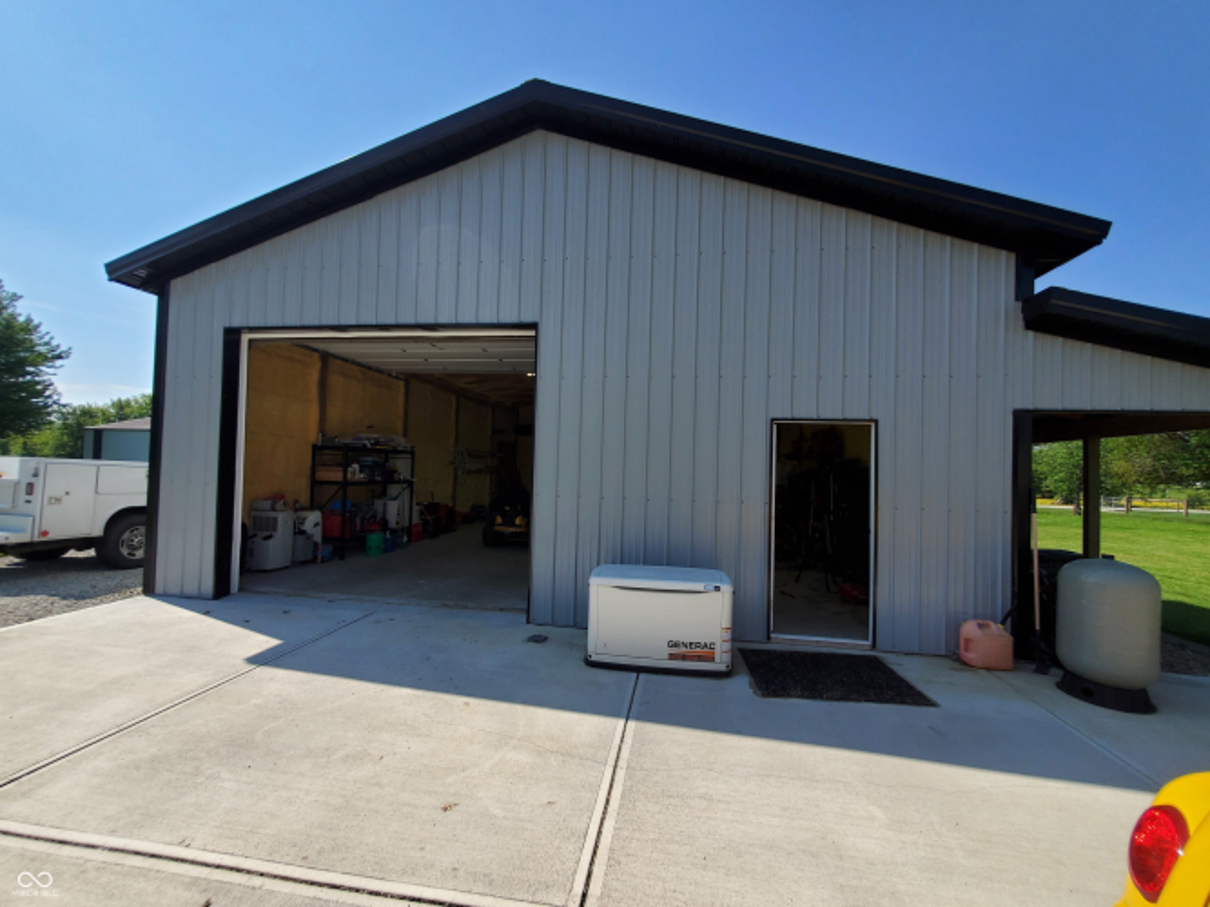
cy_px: 454
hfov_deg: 106.2
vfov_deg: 89.9
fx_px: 454
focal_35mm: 13
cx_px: 605
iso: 50
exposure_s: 1/1096
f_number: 2.2
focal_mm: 1.8
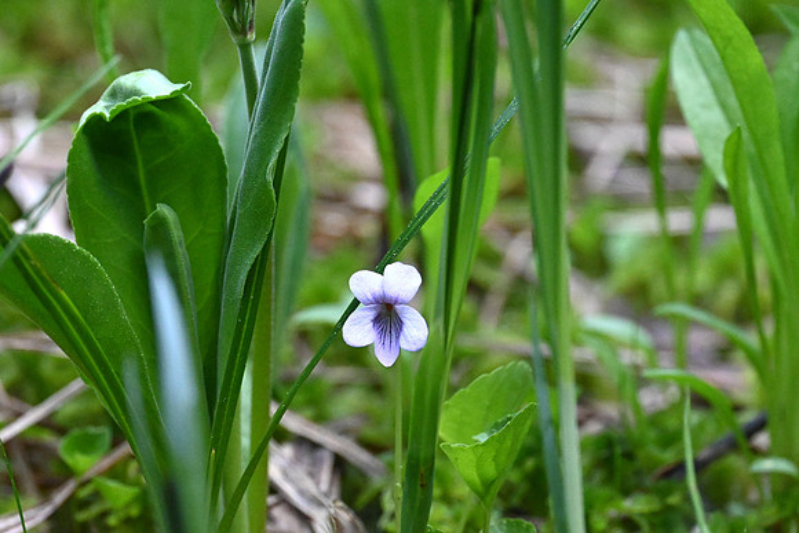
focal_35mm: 600
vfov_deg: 2.3
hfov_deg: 3.4
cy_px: 266
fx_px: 13319
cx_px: 400
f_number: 6.3
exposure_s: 1/3200
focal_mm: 600
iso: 5000
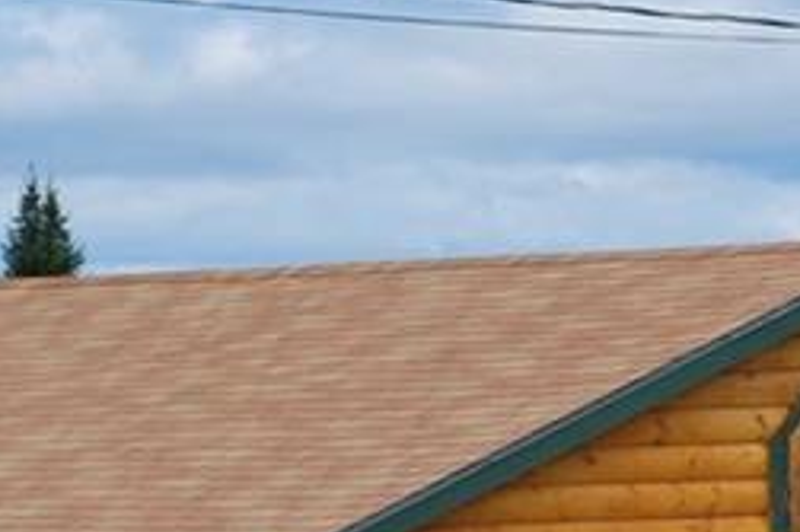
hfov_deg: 6.4
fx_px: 7084
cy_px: 591
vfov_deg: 4.3
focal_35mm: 319
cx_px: 1272
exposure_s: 1/250
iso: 100
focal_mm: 52
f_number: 8
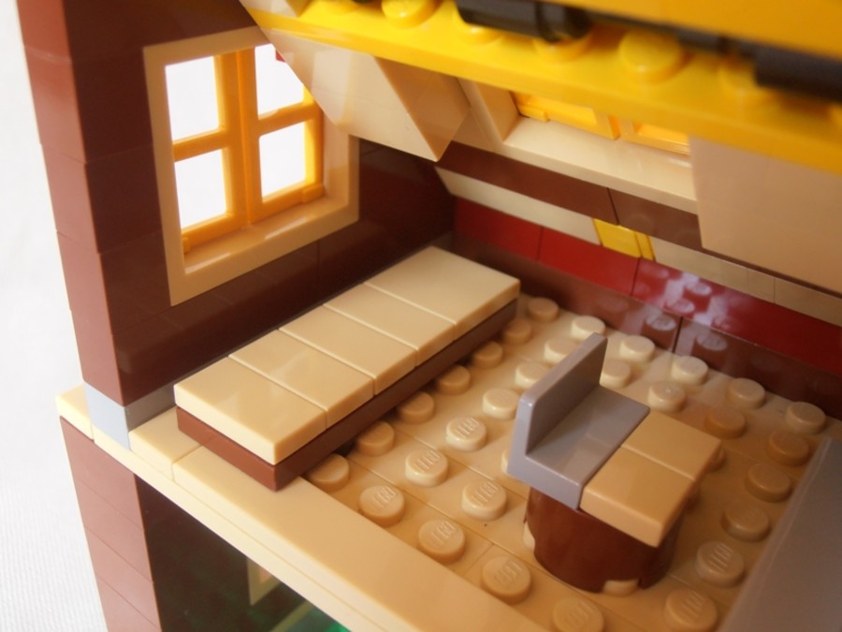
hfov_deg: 50.1
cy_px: 316
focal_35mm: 37
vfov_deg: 38.7
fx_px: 900
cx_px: 421
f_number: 3.9
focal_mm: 6.61
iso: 125
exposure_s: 1/13
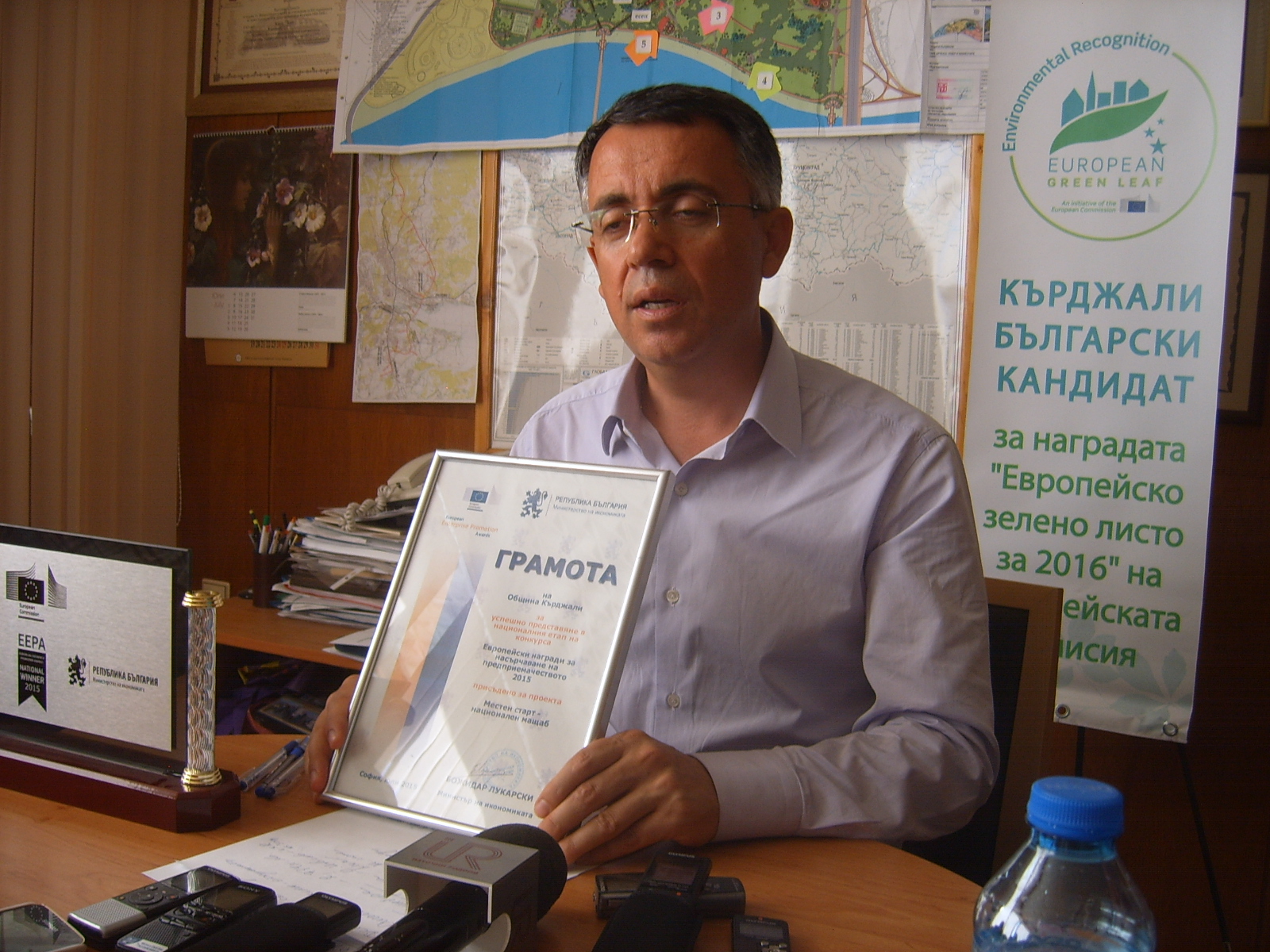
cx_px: 635
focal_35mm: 35
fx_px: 1284
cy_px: 476
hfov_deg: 52.6
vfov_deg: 40.7
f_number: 2.8
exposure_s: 1/60
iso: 50
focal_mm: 5.8
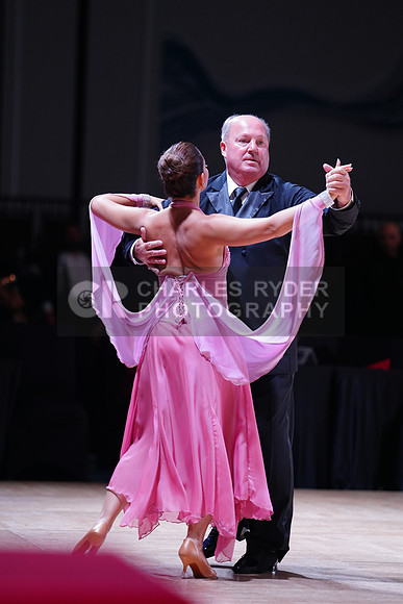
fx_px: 2802
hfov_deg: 8.2
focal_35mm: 167
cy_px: 302
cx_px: 202
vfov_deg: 12.3
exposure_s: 1/500
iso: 1000
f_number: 2.8
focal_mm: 167
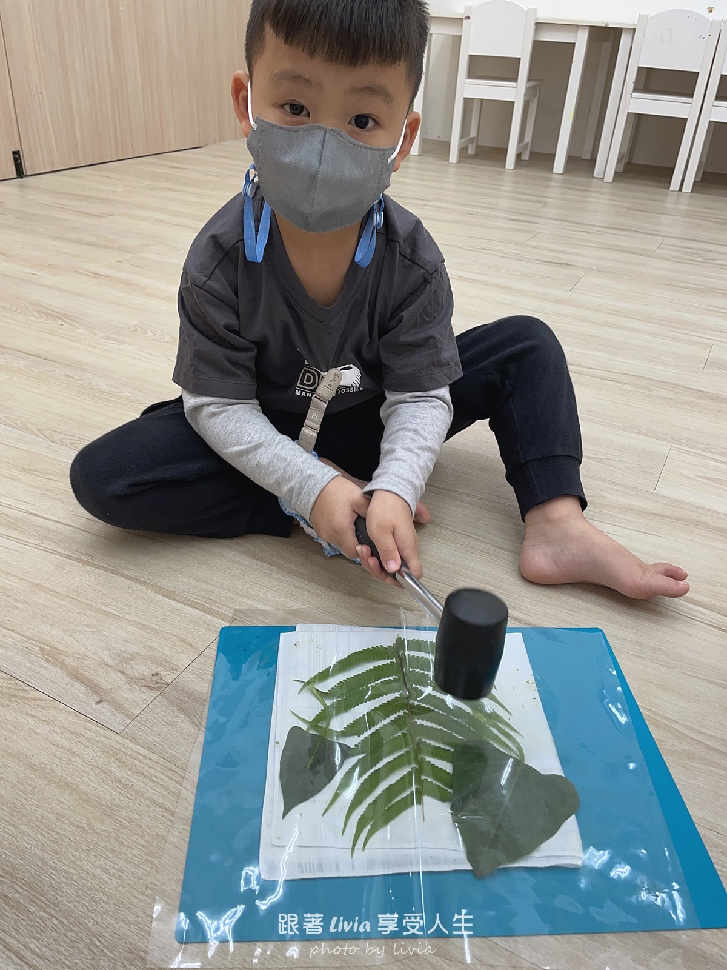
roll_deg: -2.4
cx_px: 364
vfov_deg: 67.3
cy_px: 485
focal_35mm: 26
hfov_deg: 53.1
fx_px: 728
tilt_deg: -31.6
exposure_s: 1/120
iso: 64
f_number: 1.6
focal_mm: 4.2
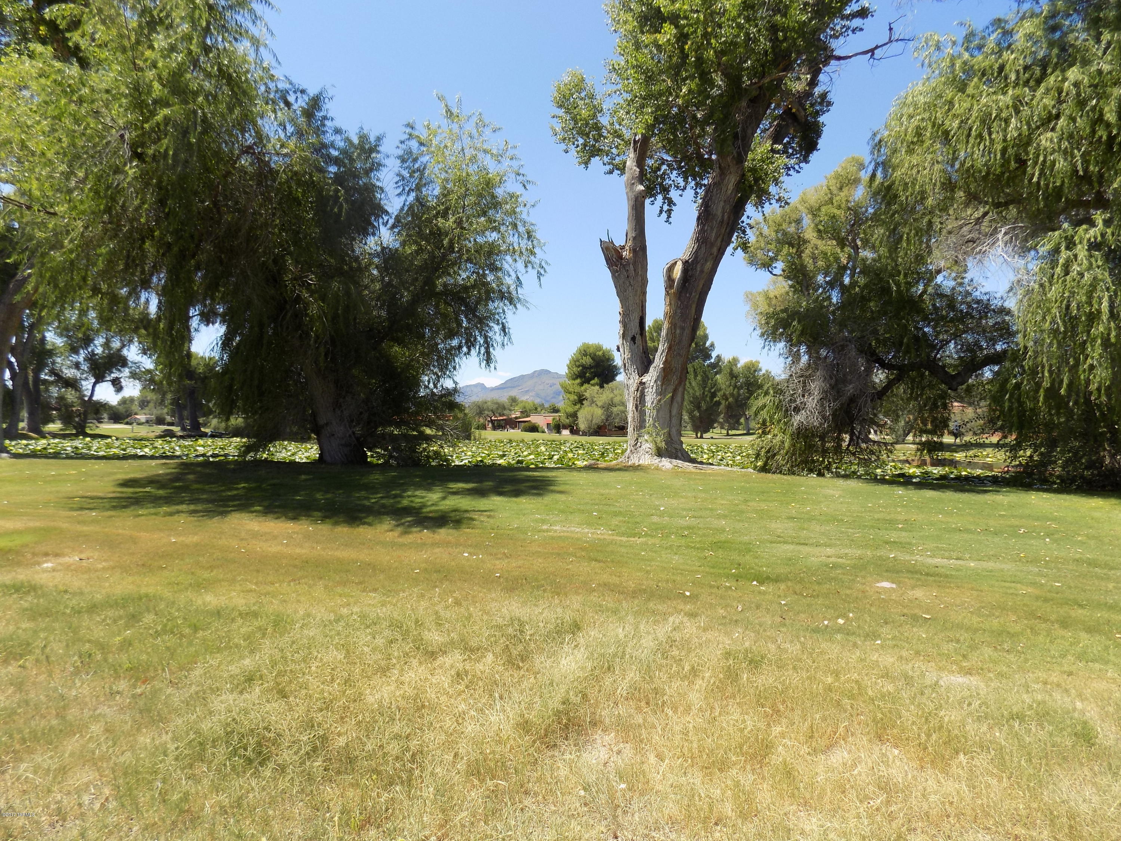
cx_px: 560
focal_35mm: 23
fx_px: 745
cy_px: 420
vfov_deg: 58.9
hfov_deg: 73.9
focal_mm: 4
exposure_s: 1/640
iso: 80
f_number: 3.1
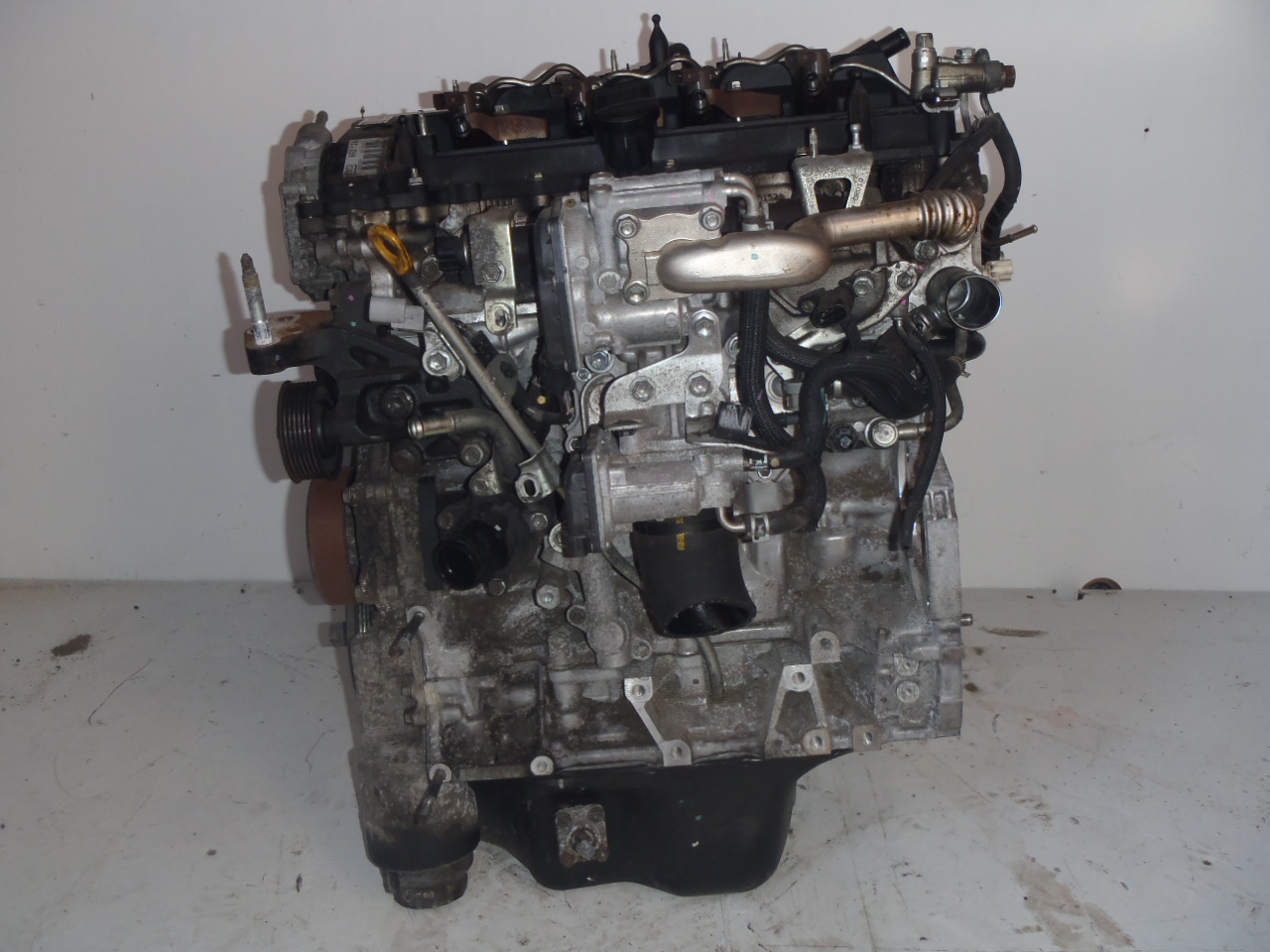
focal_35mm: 38
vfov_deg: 37.7
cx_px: 635
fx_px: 1394
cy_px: 476
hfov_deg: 49.0
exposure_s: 1/40
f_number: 4.6
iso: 100
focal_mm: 6.83
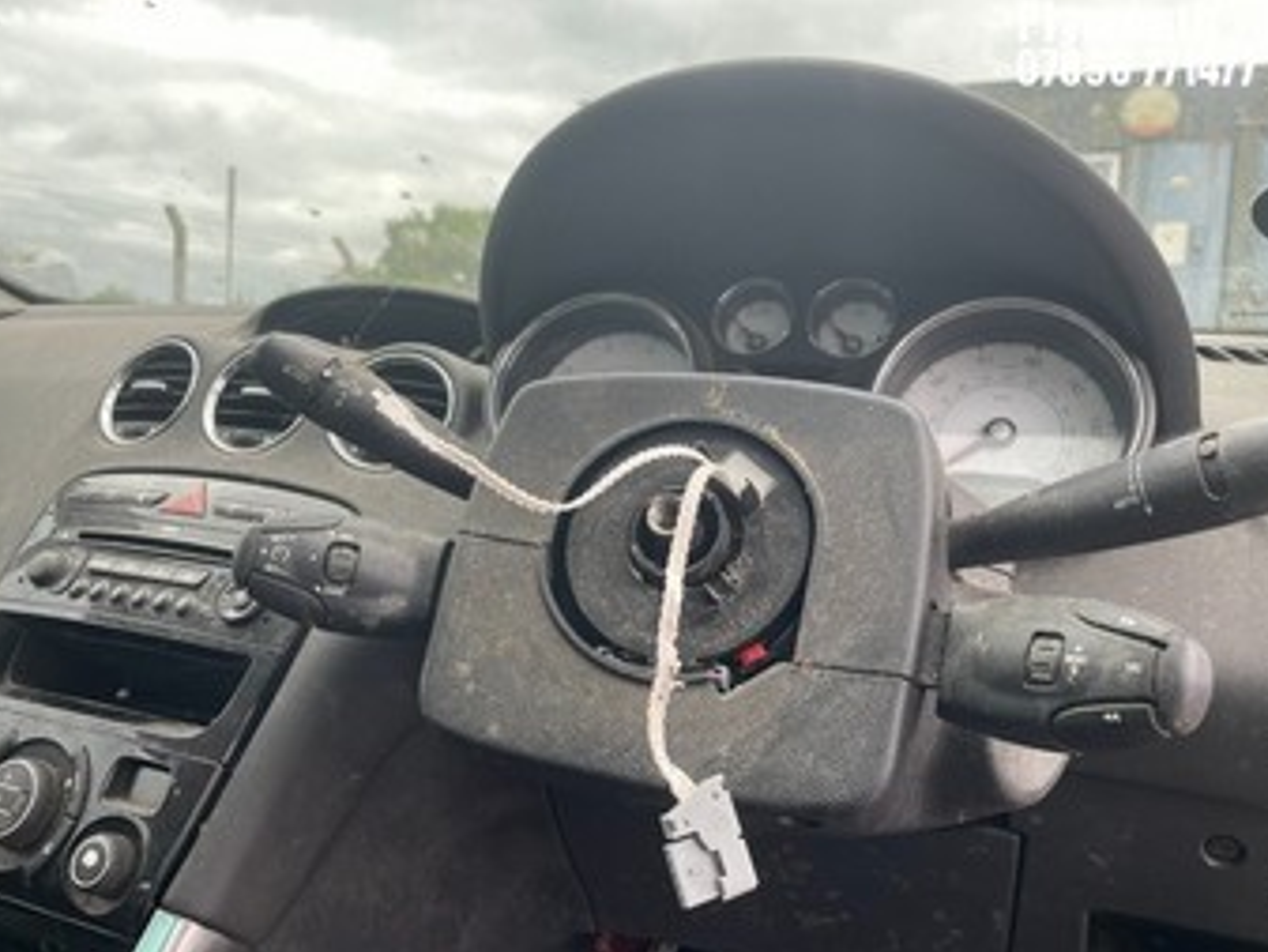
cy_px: 489
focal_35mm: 27
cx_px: 628
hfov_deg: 65.3
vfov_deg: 51.4
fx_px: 989
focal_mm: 4.2
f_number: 1.6
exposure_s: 1/190
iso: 32
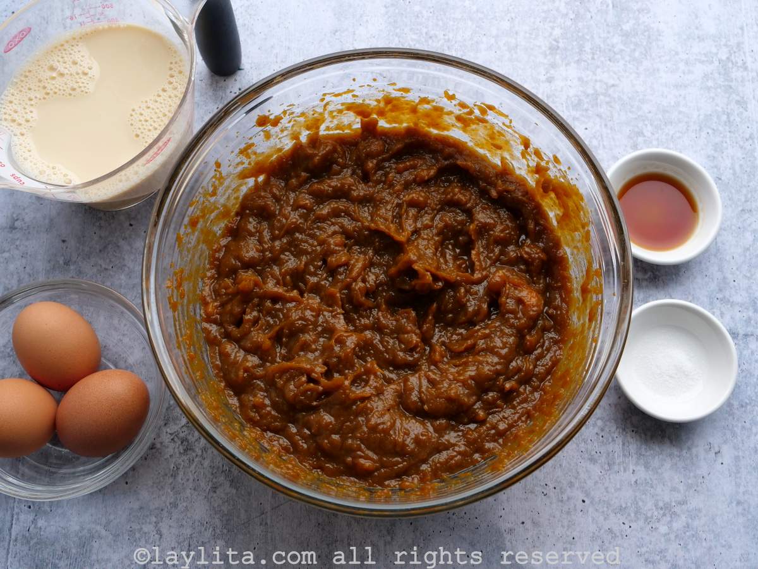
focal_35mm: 46
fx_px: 1007
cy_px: 284
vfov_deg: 31.5
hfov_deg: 41.2
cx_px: 379
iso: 640
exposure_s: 1/60
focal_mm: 23
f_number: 7.1
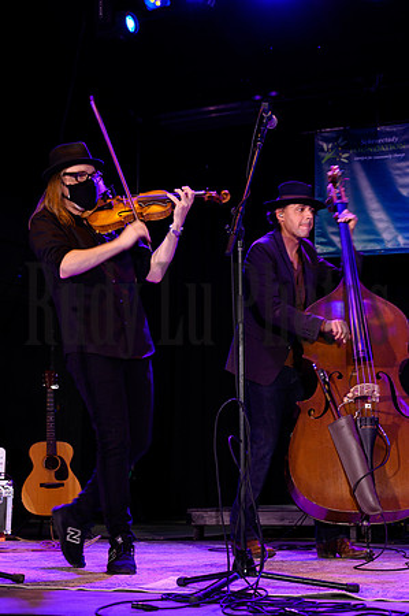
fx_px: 974
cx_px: 204
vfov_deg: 35.1
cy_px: 308
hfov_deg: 23.7
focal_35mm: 57
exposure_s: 1/60
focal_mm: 57
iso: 1600
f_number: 6.3
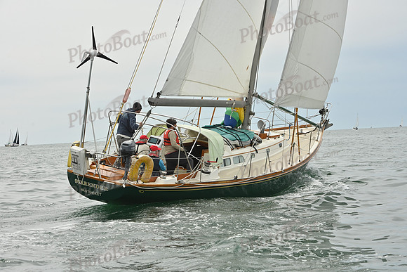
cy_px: 136
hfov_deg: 22.6
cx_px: 204
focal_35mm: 90
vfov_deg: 15.2
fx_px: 1018
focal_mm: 90
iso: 320
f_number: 10
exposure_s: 1/1000
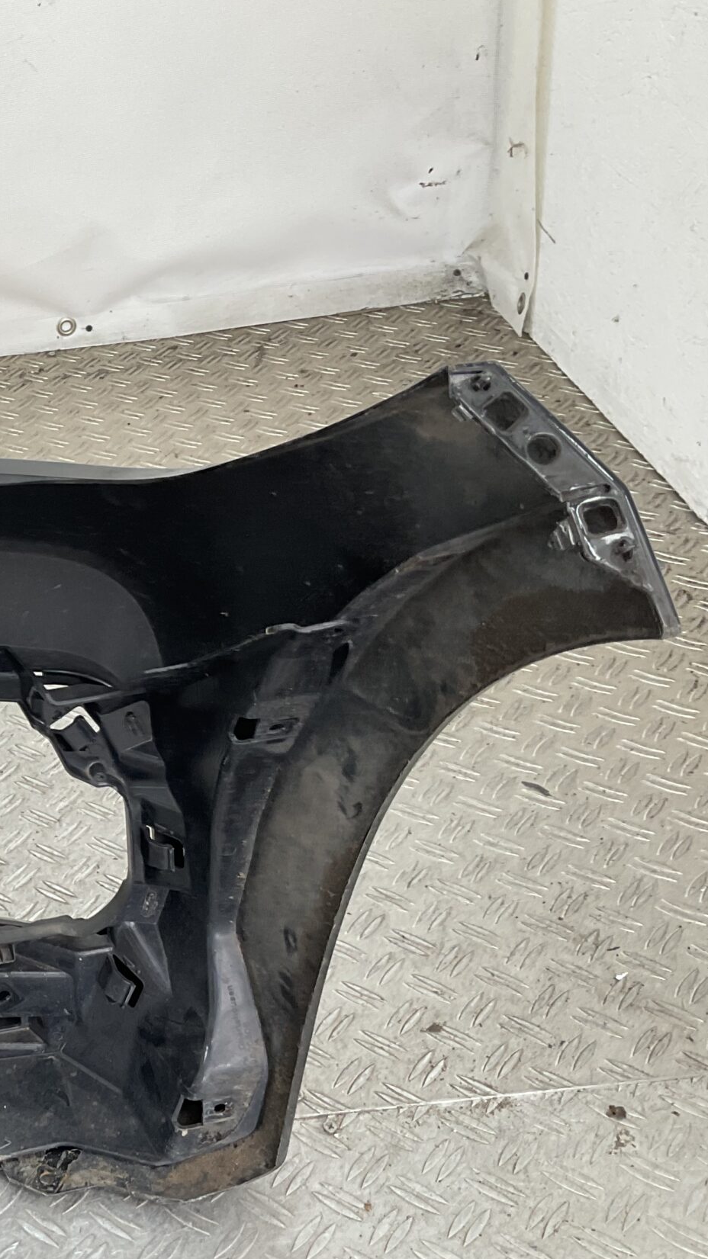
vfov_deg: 42.1
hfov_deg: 22.0
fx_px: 1636
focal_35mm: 49
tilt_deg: -32.9
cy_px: 654
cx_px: -208
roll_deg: +11.5
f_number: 1.8
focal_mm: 3
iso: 25
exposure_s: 1/120
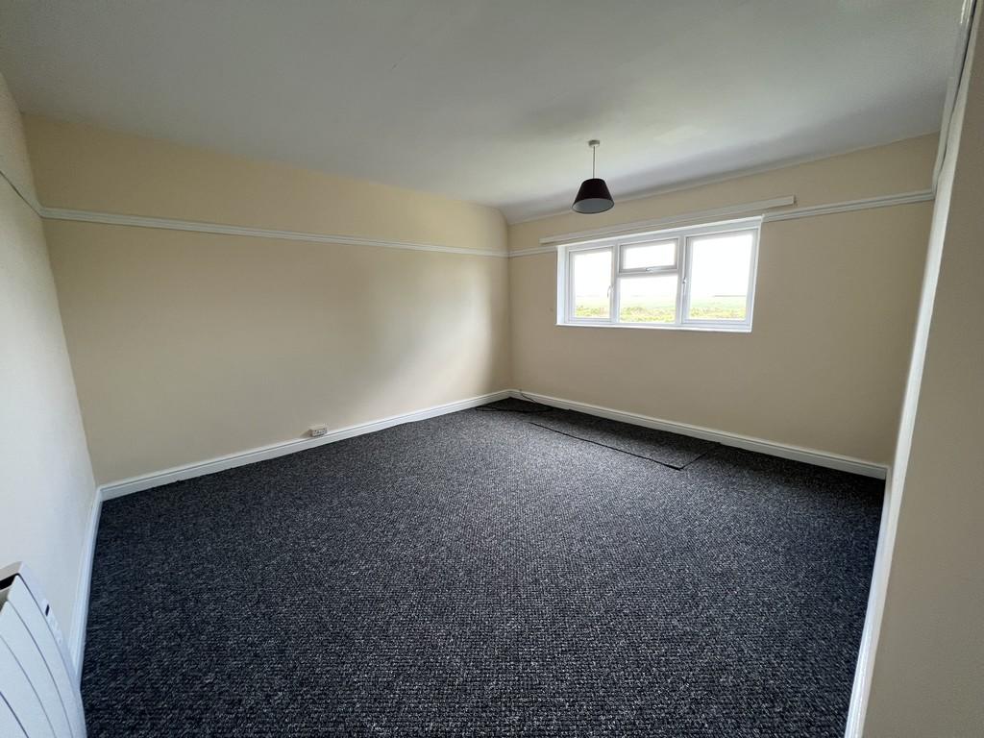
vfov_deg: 89.9
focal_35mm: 13
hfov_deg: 106.2
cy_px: 369
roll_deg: +0.8
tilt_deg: -9.6
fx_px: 370
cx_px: 492
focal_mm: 1.57
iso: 125
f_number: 1.8
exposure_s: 1/99
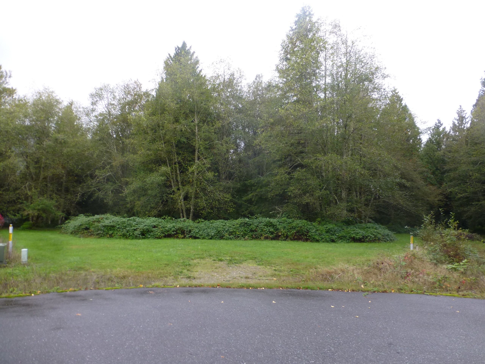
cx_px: 242
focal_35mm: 24
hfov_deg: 71.6
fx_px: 336
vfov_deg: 56.8
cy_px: 182
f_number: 3.3
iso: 100
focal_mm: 4.3
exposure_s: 1/60
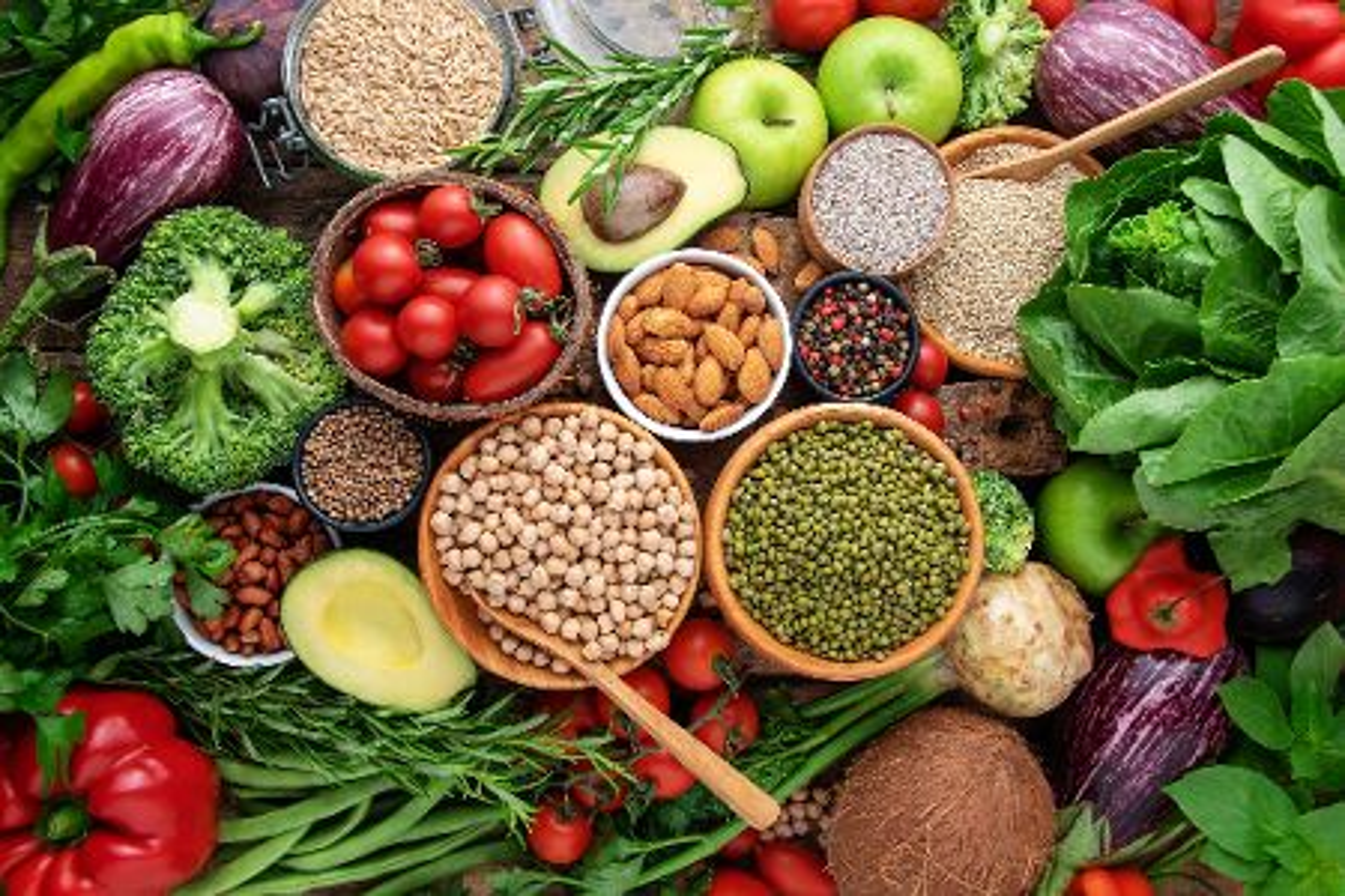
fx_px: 1233
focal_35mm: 33
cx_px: 672
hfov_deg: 57.2
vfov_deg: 40.0
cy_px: 448
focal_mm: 22
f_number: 9
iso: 100
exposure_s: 1/125
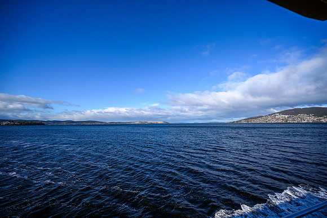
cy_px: 109
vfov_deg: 81.2
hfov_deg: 104.2
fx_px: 127
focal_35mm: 14
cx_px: 164
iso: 64
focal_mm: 14
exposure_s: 1/1000
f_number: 4
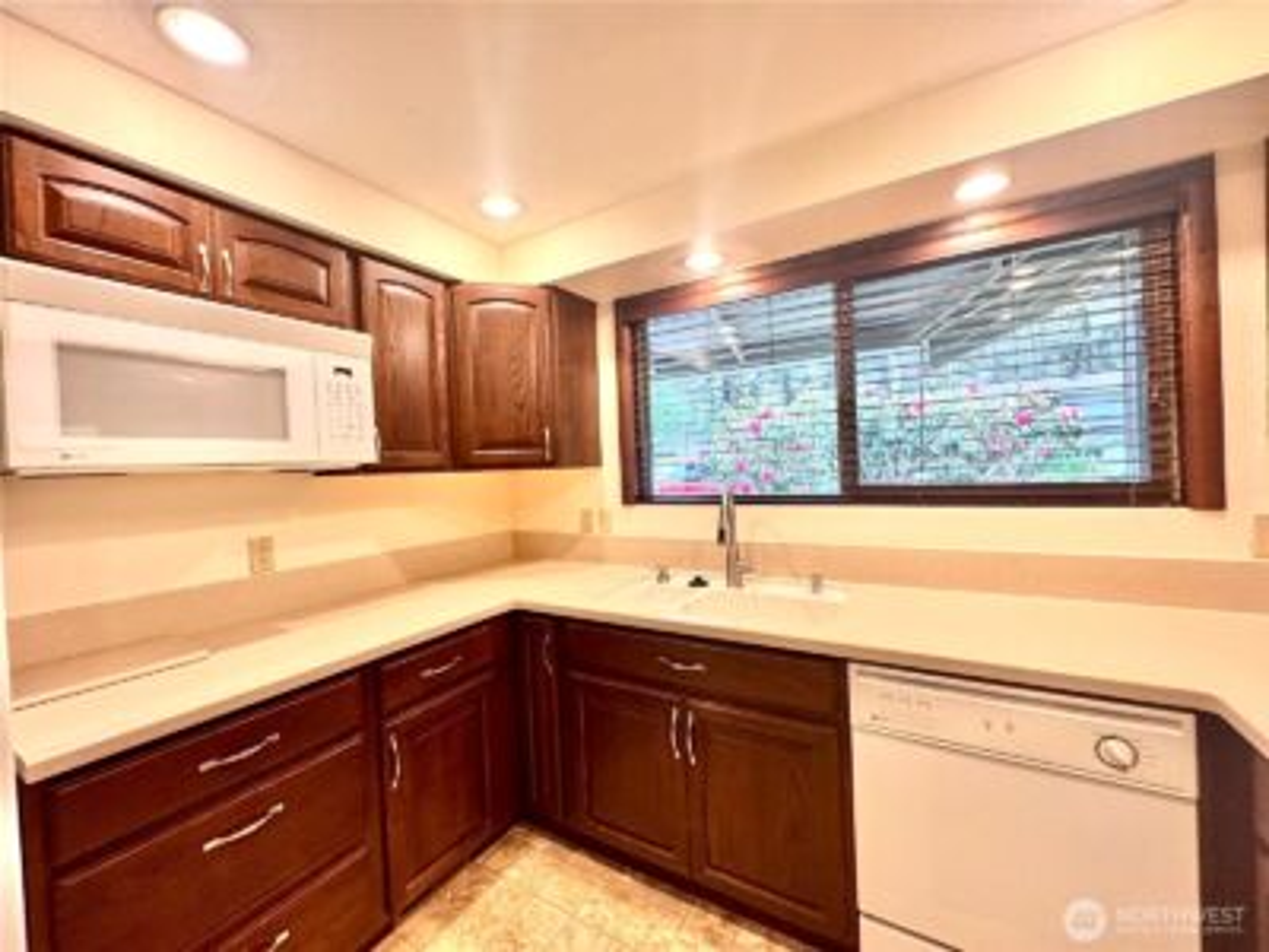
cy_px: 476
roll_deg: +4.0
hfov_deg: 102.1
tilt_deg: +1.6
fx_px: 513
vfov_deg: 85.7
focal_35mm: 14
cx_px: 634
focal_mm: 2.22
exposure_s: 1/120
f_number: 2.2
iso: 250
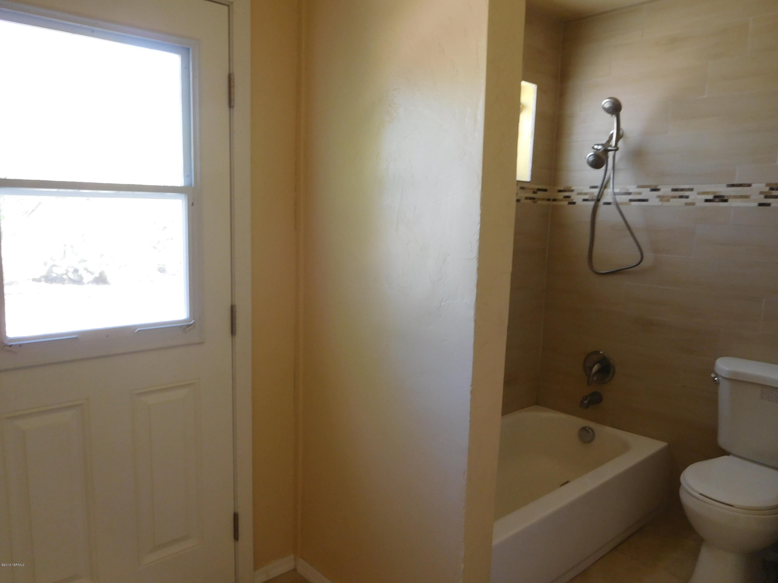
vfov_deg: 54.9
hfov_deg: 69.4
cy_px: 292
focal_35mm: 25
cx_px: 389
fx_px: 562
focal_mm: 4.5
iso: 160
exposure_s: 1/30
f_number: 3.4
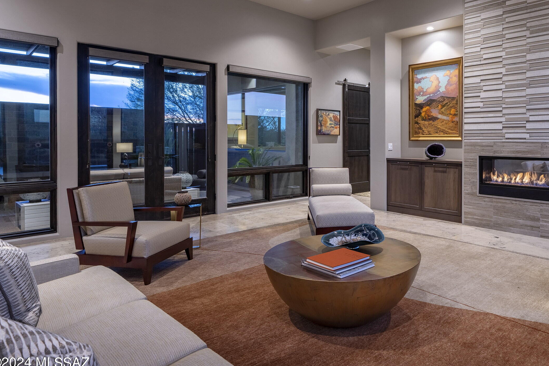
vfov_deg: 52.7
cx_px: 356
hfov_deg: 72.0
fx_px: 366
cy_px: 141
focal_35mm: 24
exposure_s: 1/5
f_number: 9
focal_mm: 18
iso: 200
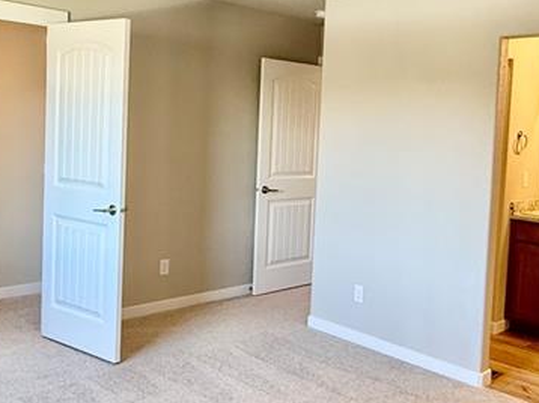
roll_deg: -3.6
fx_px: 622
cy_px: 163
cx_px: 363
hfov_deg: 46.0
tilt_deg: -2.4
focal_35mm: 40
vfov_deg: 35.8
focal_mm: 2.22
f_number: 2.2
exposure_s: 1/120
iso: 200
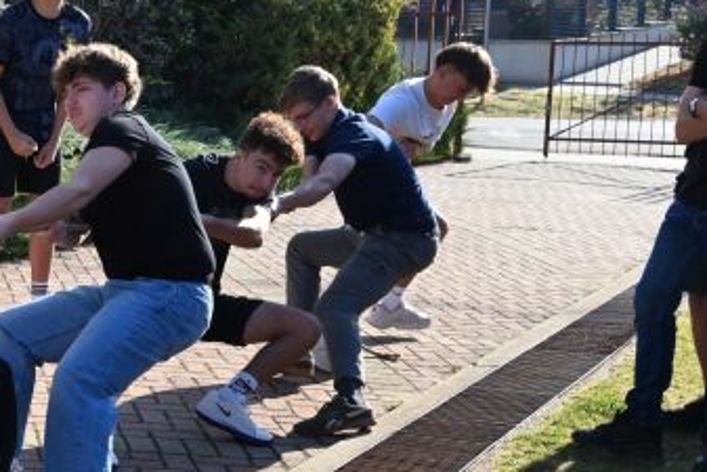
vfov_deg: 16.4
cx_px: -86
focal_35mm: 83
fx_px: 1631
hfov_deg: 22.9
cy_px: 310
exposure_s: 1/640
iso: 1600
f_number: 14
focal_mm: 35
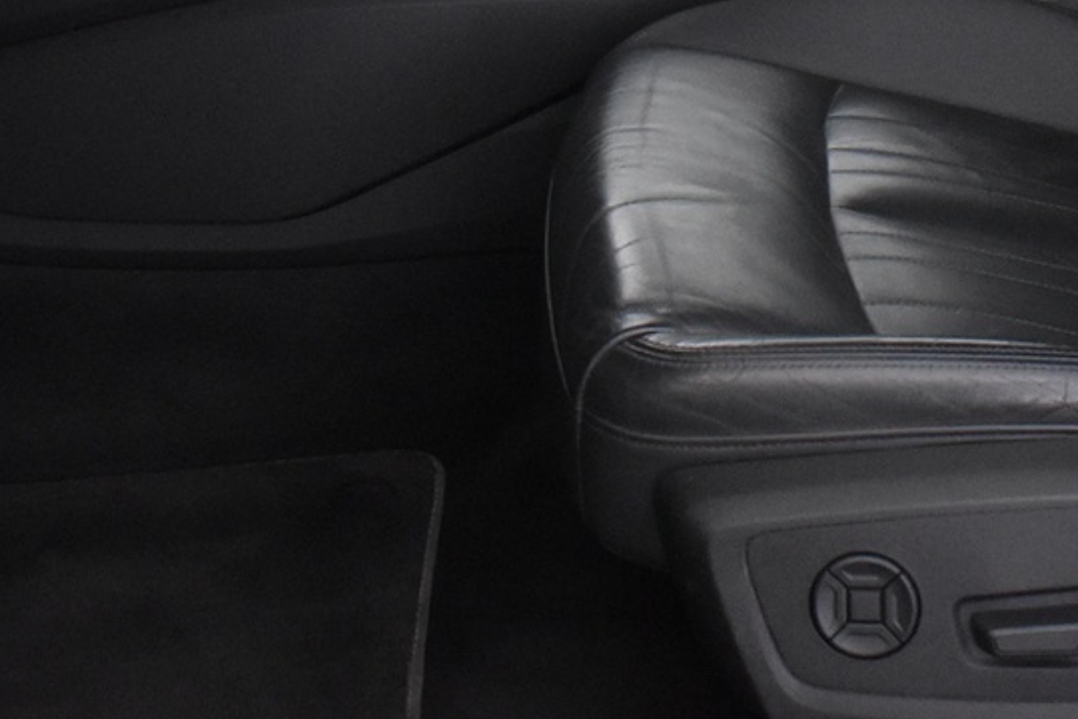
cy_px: -270
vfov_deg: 15.8
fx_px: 2425
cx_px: 557
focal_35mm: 81
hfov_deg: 25.1
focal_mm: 18
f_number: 3.5
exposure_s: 1/30
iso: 3200
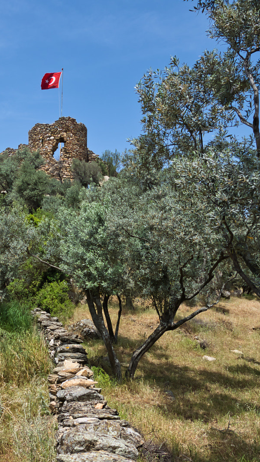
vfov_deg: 59.1
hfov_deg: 34.9
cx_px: 67
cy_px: 273
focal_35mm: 33
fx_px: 405
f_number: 10
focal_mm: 14
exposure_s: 1/160
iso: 100
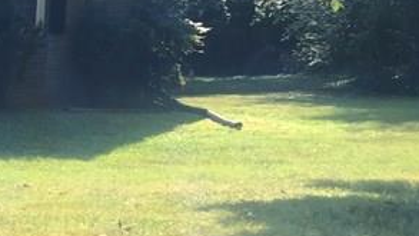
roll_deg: -2.4
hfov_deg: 10.8
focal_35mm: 198
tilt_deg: -2.7
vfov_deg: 6.1
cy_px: 6
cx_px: 14
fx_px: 2200
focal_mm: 6
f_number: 2.4
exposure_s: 1/190
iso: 16
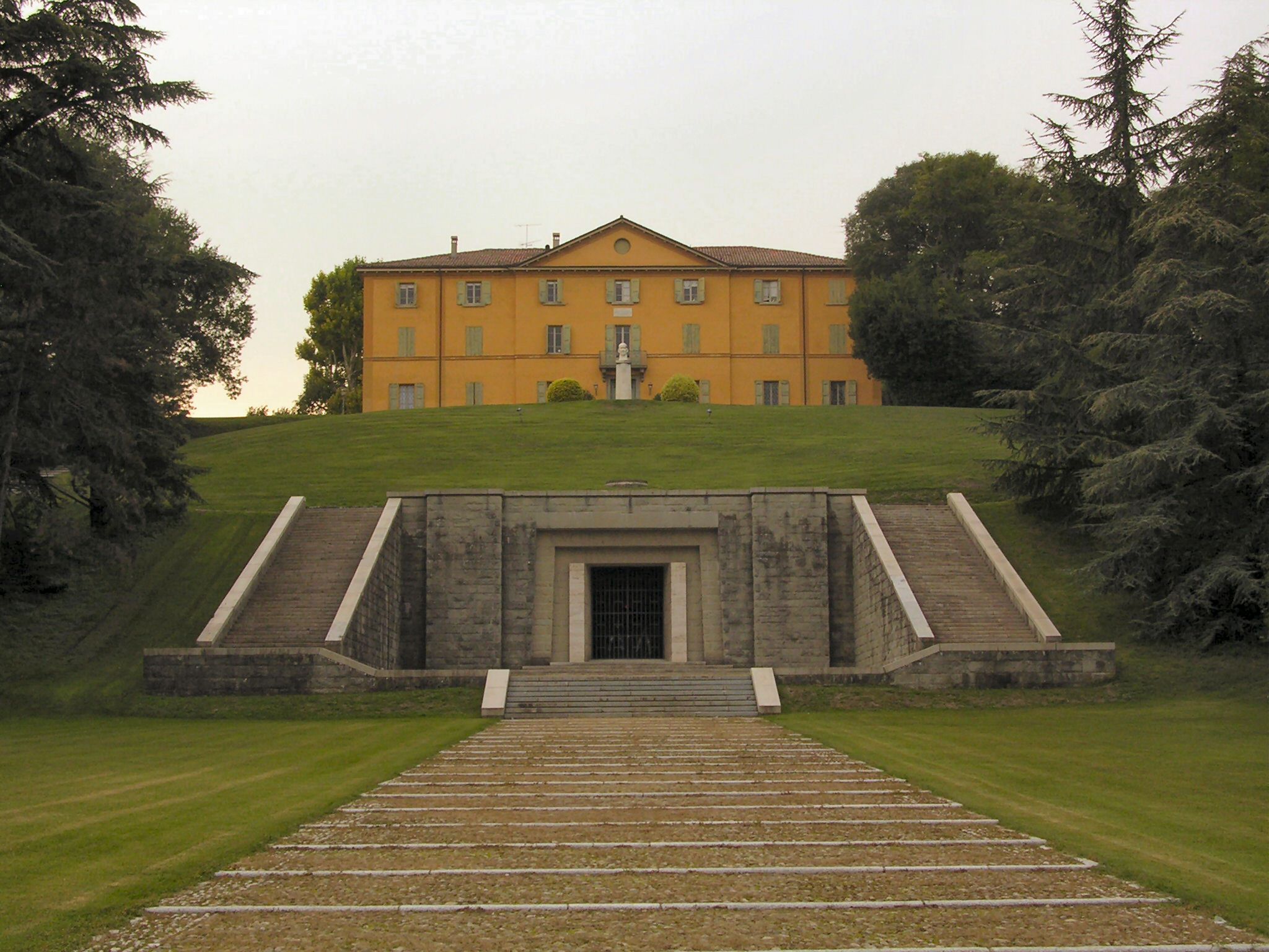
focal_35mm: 53
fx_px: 1943
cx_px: 634
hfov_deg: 36.2
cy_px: 476
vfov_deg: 27.5
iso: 100
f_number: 3.2
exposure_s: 1/182
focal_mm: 8
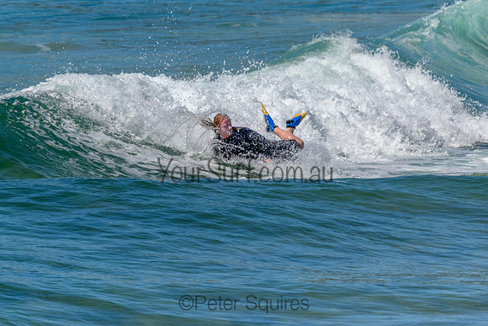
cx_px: 235
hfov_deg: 1.9
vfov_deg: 1.3
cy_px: 133
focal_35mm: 1101
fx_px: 14922
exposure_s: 1/2000
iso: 640
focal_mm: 800
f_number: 11
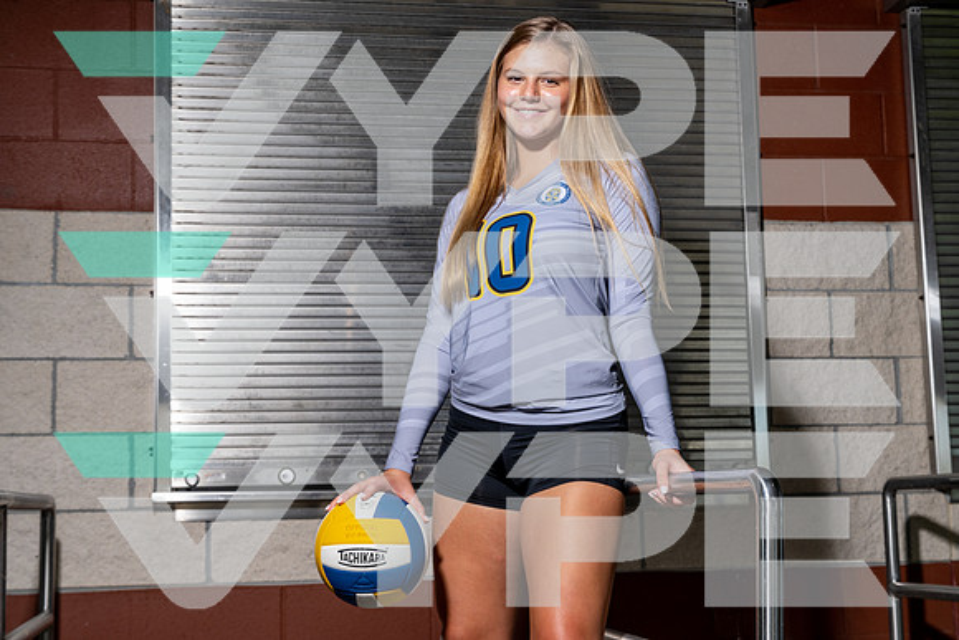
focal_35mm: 53
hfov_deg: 37.5
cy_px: 320
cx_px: 480
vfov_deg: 25.5
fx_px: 1412
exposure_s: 1/125
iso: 100
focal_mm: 53
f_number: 8
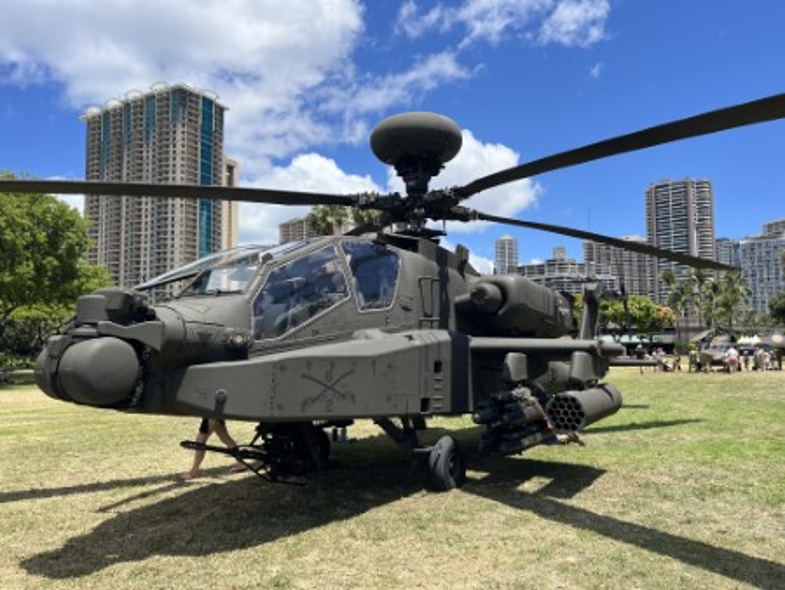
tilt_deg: +4.3
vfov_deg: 53.1
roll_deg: +0.7
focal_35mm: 26
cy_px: 295
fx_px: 590
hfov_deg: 67.3
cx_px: 392
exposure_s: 1/3049
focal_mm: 5.1
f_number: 1.6
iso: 50
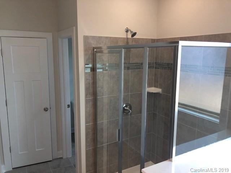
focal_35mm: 28
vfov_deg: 49.7
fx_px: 187
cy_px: 86
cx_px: 116
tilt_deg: -10.4
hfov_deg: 63.4
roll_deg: +0.2
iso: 20
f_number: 1.8
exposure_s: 1/30
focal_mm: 3.99
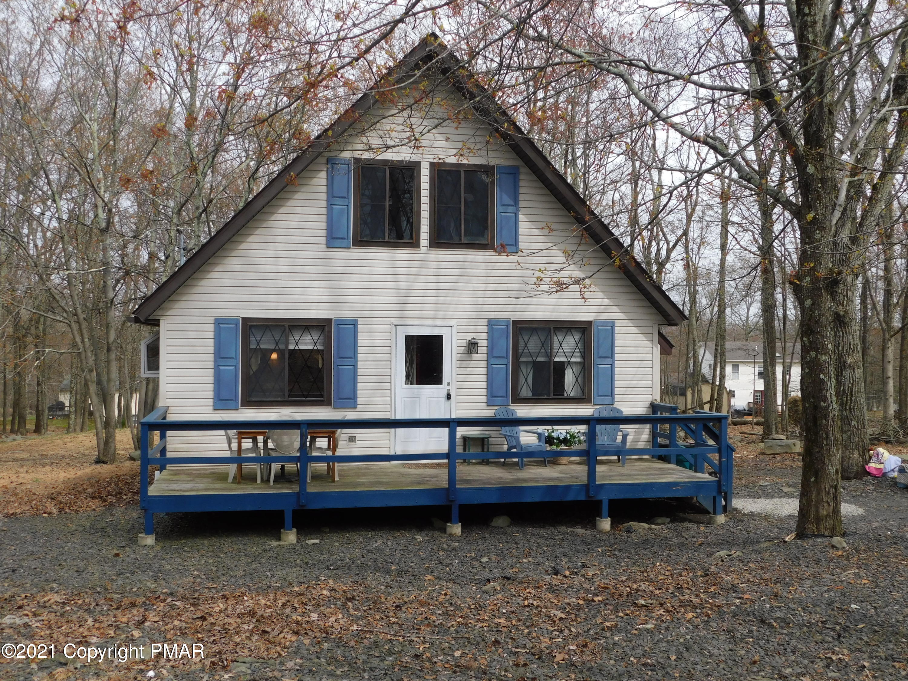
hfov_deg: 51.4
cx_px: 454
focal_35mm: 36
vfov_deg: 39.7
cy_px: 340
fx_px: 944
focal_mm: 6.3
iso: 125
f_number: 3.5
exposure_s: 1/800
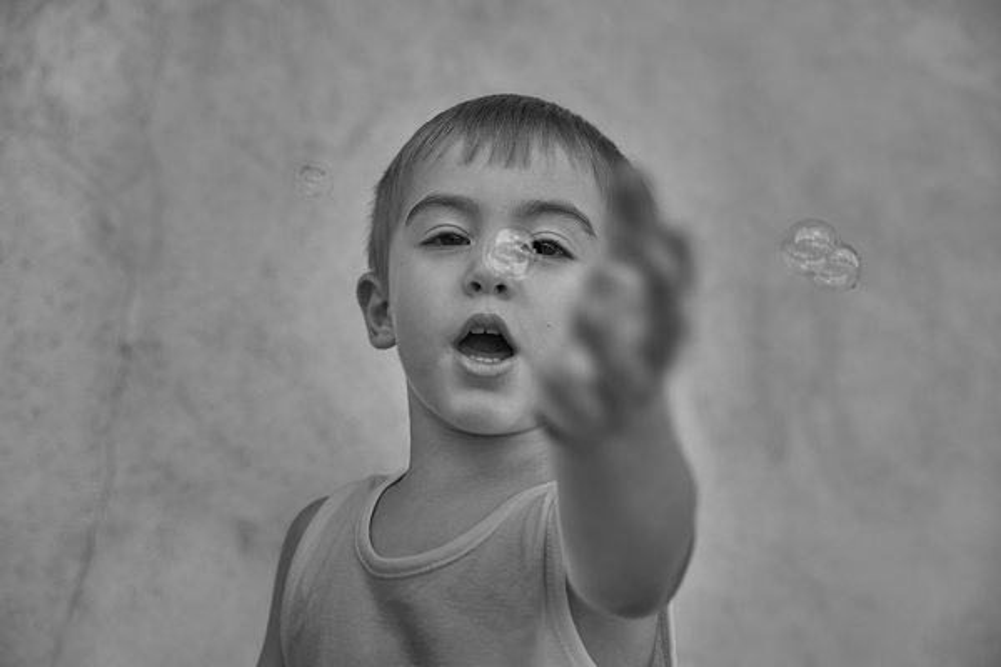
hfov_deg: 35.6
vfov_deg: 24.2
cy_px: 334
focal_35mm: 56
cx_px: 500
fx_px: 1557
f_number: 4
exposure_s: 1/400
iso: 100
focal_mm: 56
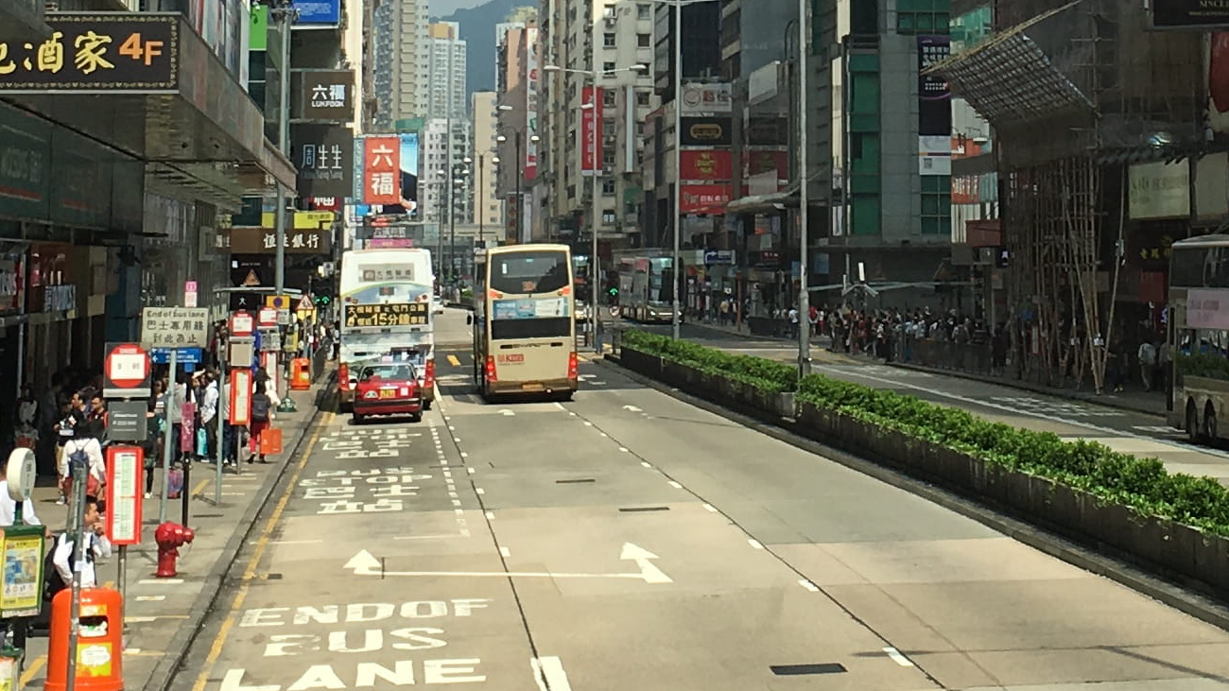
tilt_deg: +7.4
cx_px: 822
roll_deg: +1.0
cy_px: -193
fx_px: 3193
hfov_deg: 21.7
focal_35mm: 98
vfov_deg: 12.0
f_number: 2.2
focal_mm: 4.15
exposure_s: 1/962
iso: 25
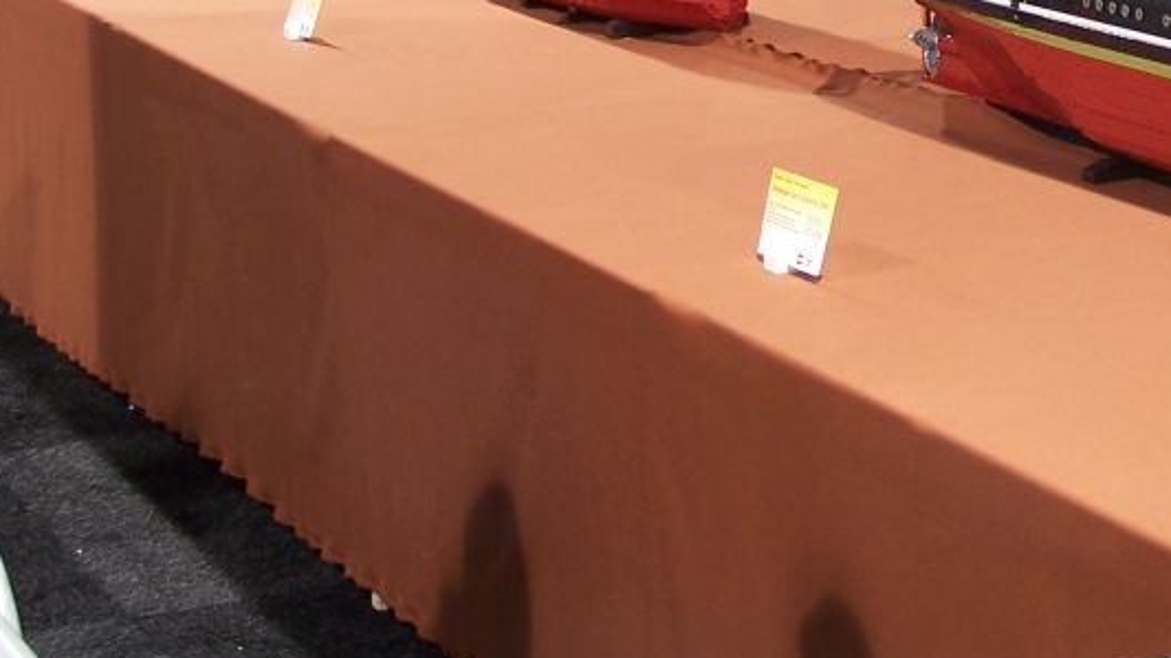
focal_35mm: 107
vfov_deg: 11.1
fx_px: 3322
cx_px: 953
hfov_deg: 19.8
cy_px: -123
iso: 80
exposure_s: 1/3
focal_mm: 8.5
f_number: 3
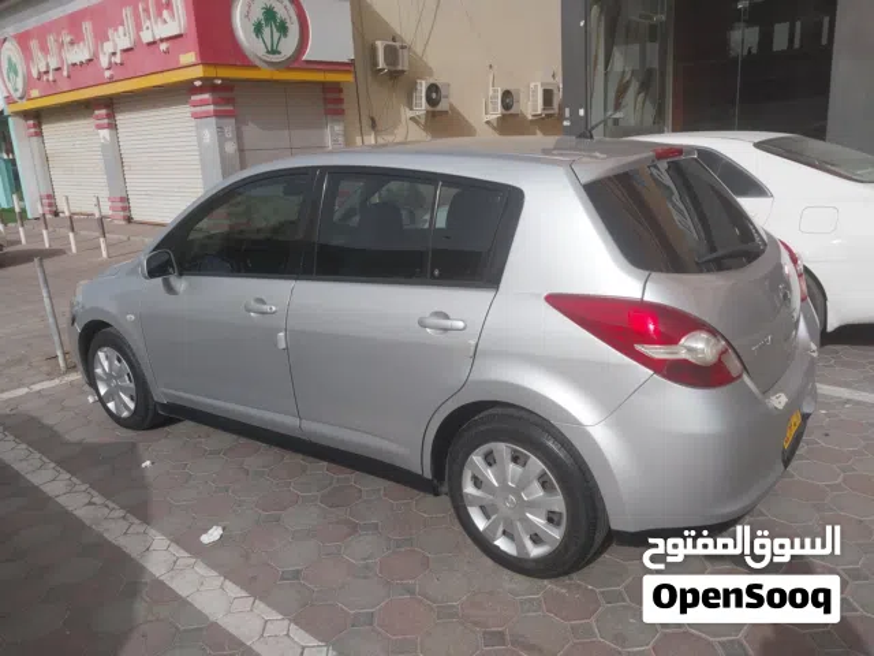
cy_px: 328
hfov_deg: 67.3
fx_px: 656
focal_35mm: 26
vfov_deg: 53.1
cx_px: 437
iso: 20
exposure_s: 1/1178
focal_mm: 4
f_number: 1.8
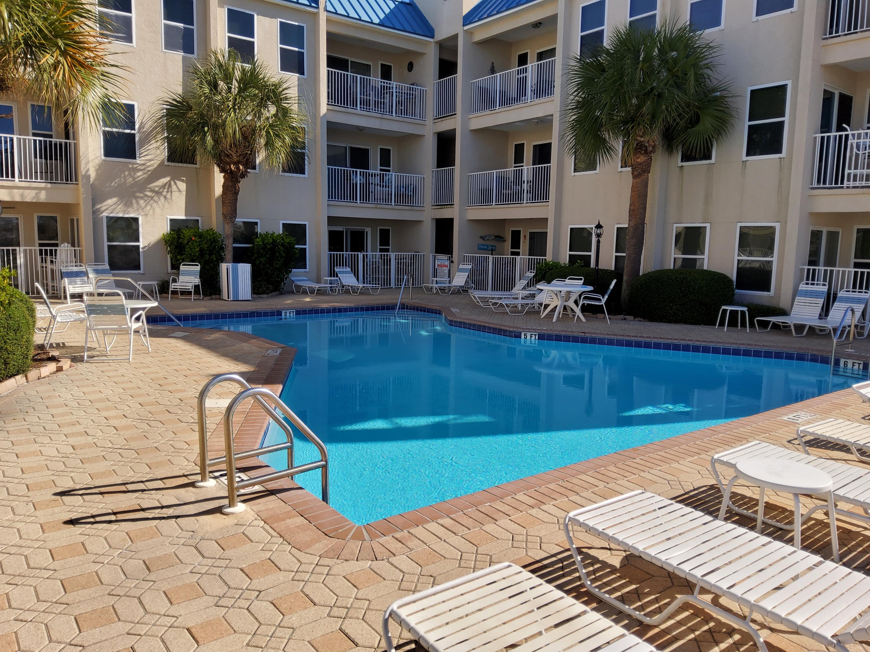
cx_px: 435
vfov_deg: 53.1
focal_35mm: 26
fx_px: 653
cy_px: 326
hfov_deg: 67.3
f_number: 2
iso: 50
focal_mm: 3.08
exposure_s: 1/1332
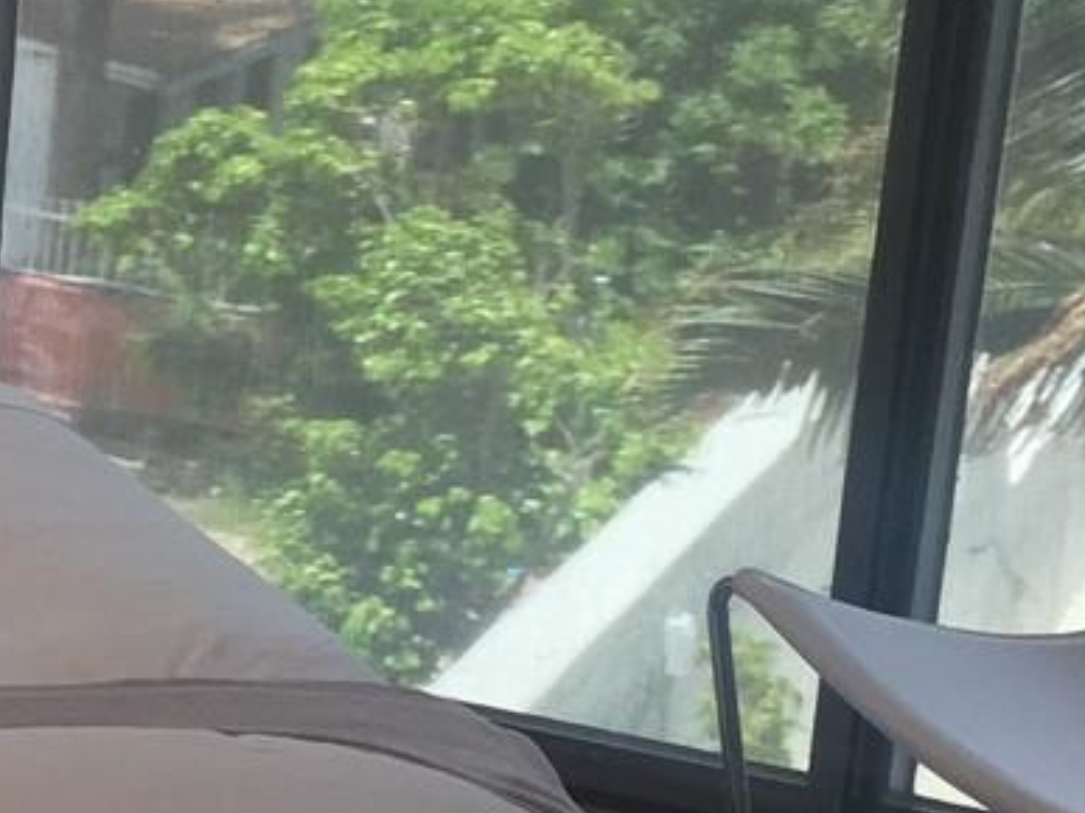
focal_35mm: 120
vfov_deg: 12.3
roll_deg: -1.7
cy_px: 320
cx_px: -390
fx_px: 3760
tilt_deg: -14.6
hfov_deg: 15.5
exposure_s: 1/120
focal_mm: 4.15
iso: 50
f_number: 2.2
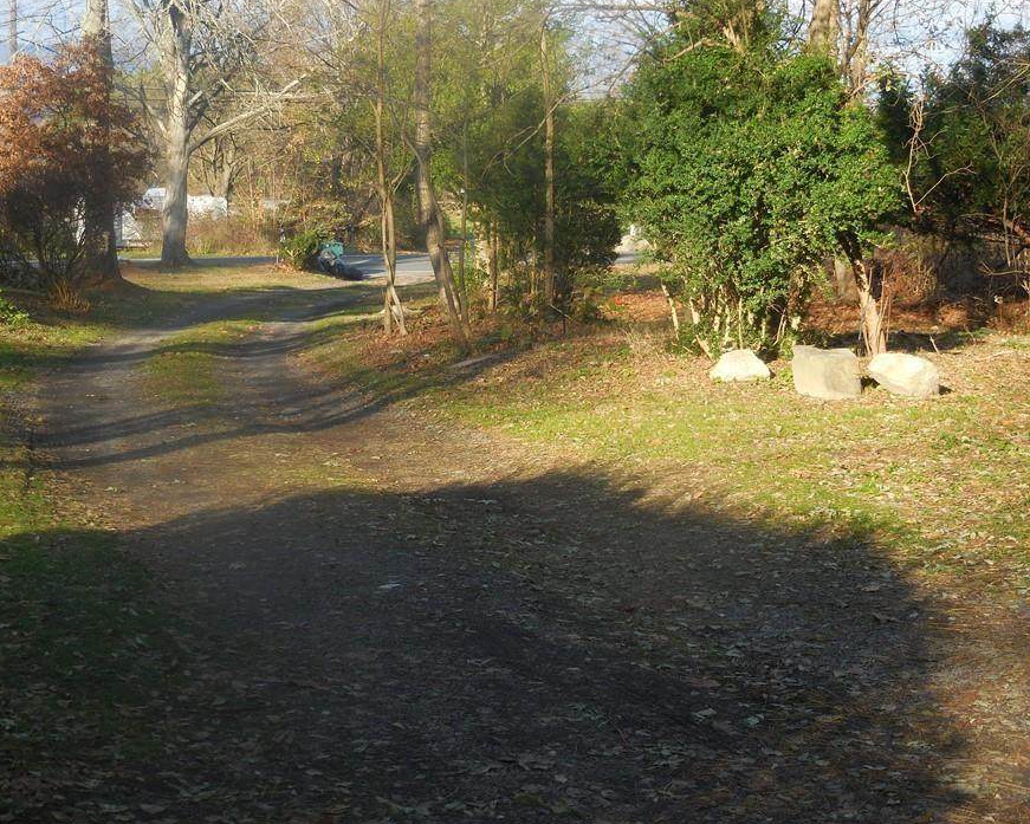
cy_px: 372
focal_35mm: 70
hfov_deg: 27.1
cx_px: 558
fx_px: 2134
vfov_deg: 21.9
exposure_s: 1/250
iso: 125
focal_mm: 11
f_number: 4.5
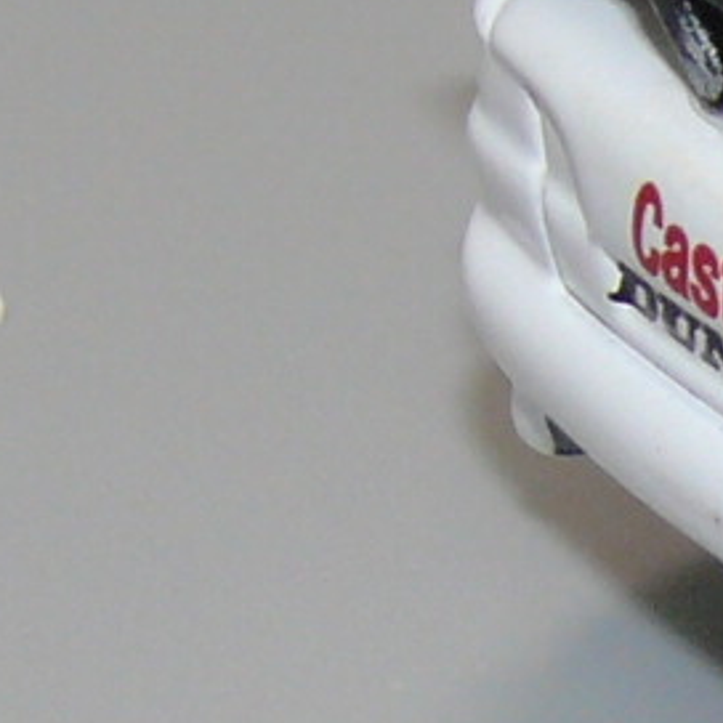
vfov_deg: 3.3
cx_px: 2028
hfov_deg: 3.2
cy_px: -226
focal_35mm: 535
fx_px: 12642
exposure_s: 1/30
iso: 100
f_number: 4
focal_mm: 13.5
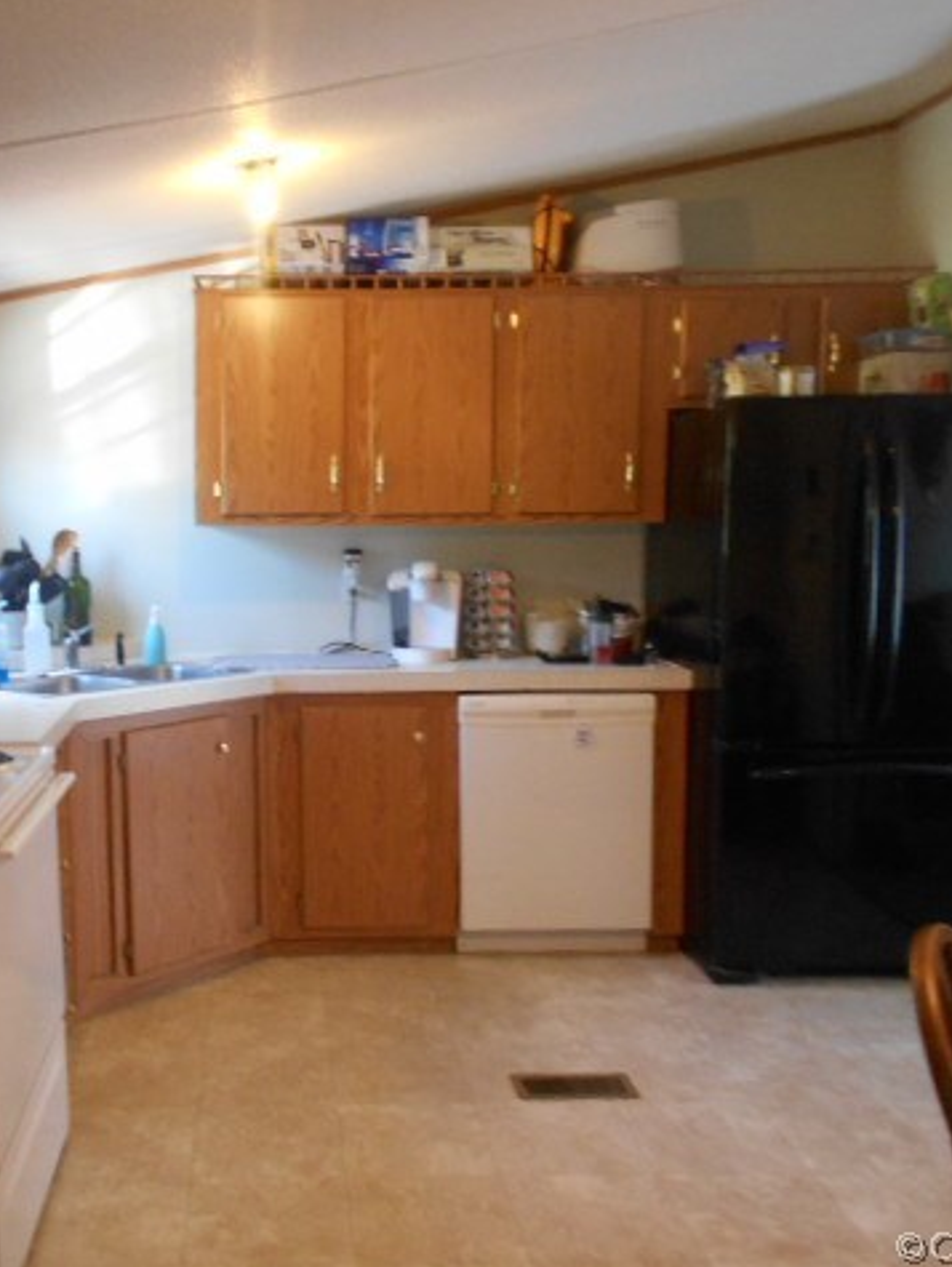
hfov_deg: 39.6
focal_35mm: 35
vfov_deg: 52.6
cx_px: 235
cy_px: 635
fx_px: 1282
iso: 320
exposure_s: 1/30
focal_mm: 4.6
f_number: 3.2
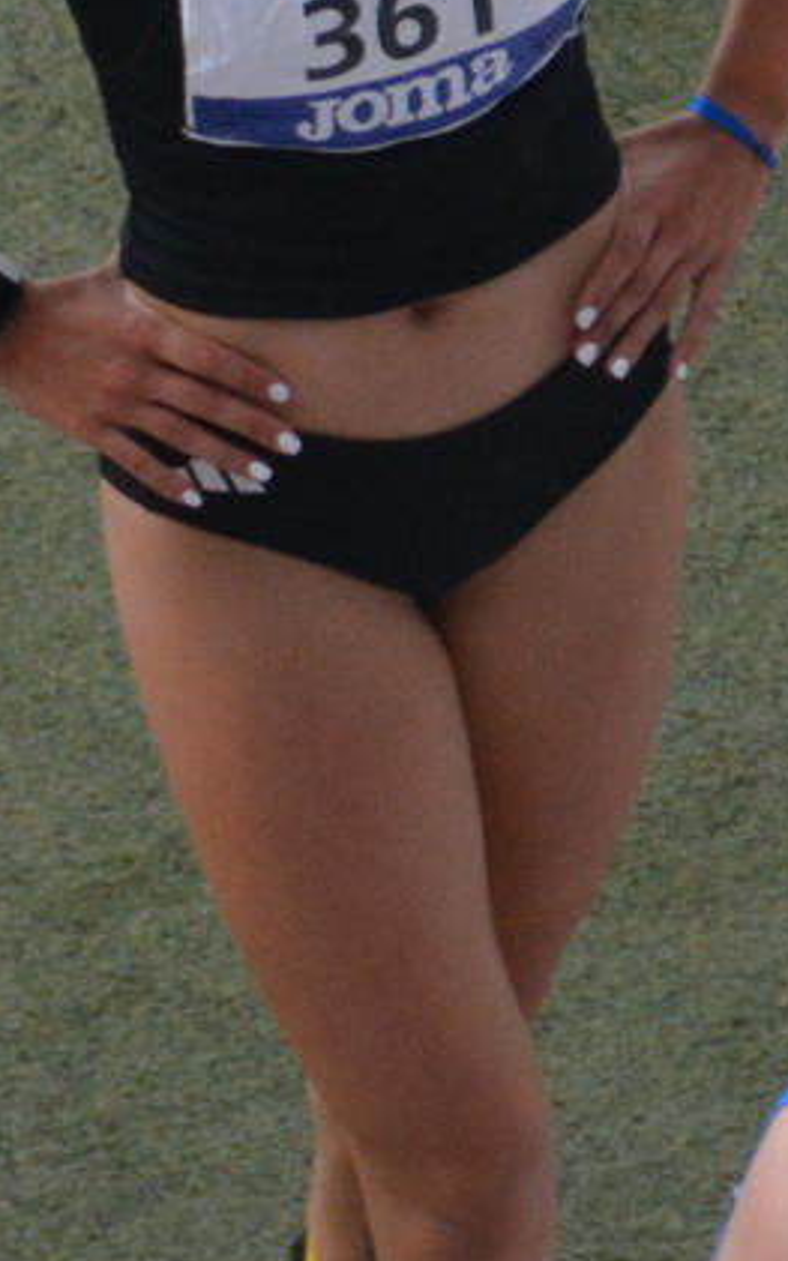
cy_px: 630
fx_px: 38325
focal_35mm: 1115
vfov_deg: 1.9
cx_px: -345
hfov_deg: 1.2
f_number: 6.3
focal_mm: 150
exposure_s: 1/500
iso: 1600
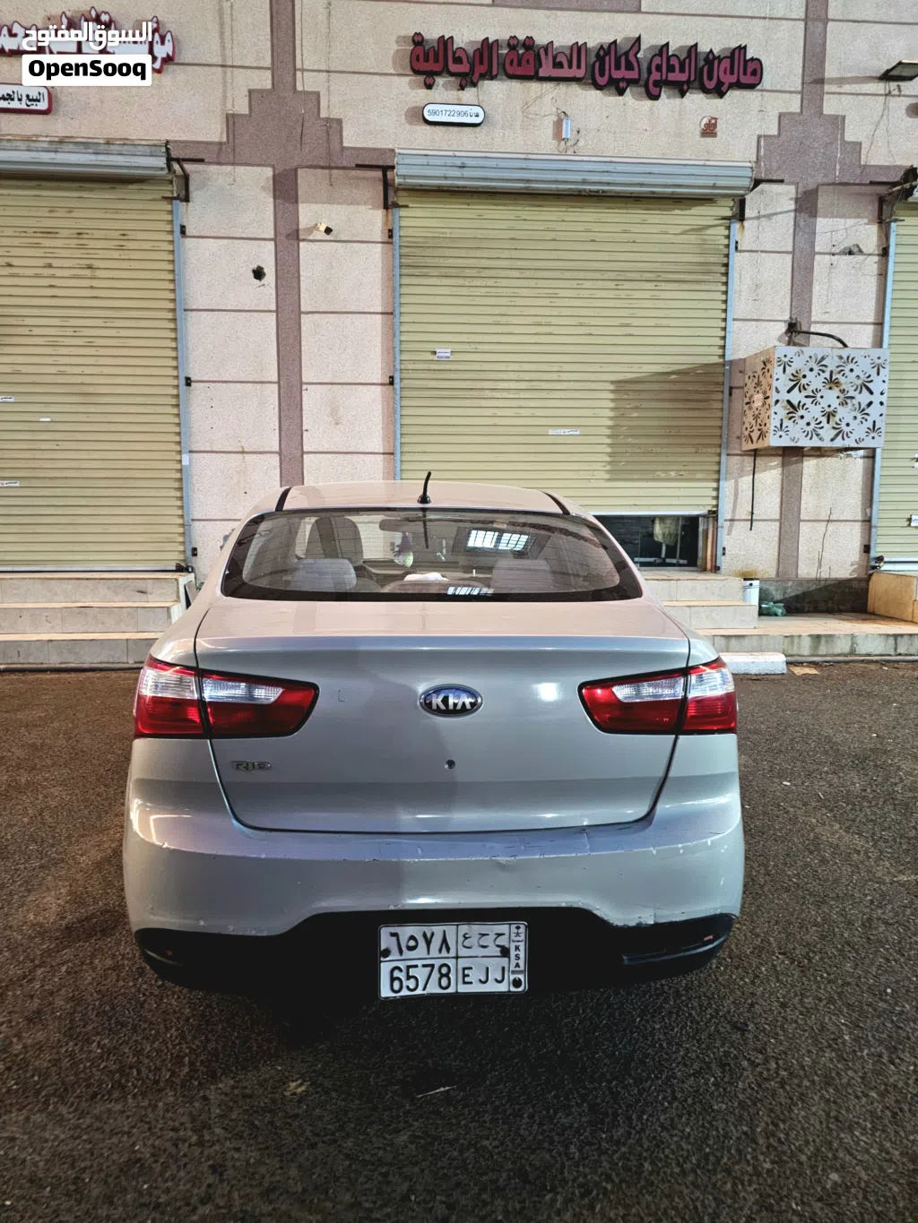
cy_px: 612
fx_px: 813
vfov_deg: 73.9
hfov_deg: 58.9
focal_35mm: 23
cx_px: 459
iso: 800
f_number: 1.7
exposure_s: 1/24
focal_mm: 6.3
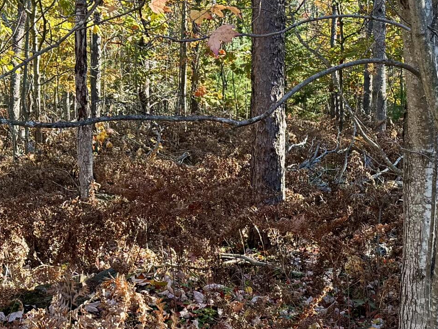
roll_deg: +1.3
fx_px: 962
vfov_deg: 19.4
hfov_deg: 25.6
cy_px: 181
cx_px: 245
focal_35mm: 76
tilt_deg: -4.5
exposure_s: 1/491
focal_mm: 6.76
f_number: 1.78
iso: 100
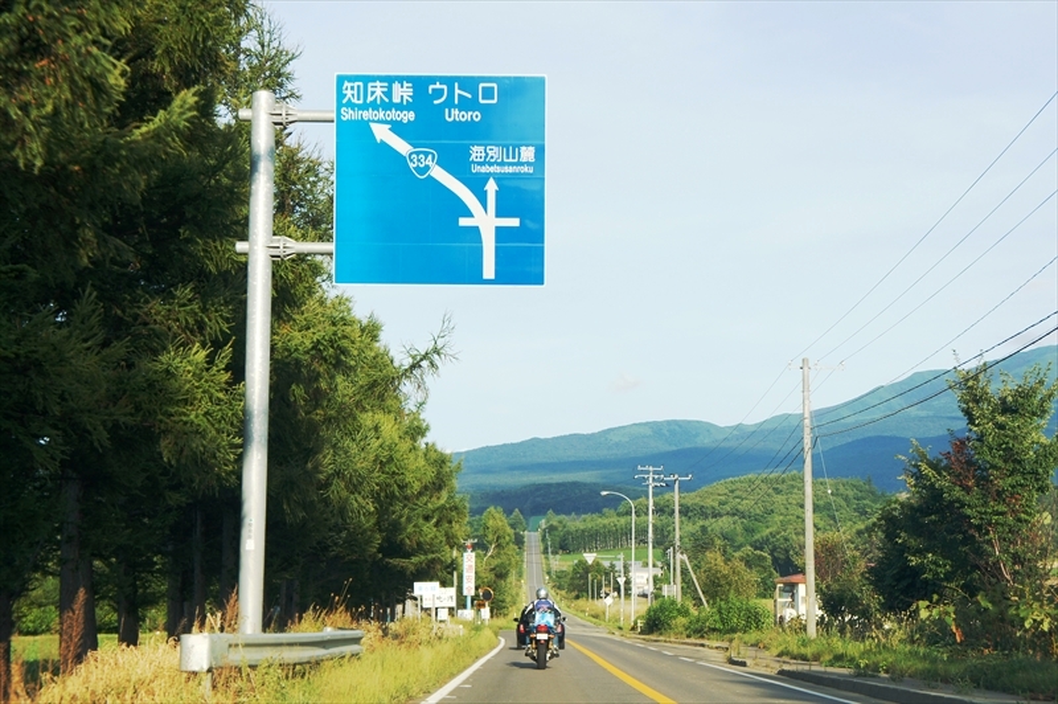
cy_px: 352
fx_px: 1982
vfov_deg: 20.1
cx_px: 529
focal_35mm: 68
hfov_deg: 29.9
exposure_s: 1/250
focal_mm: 45
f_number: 6.3
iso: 200
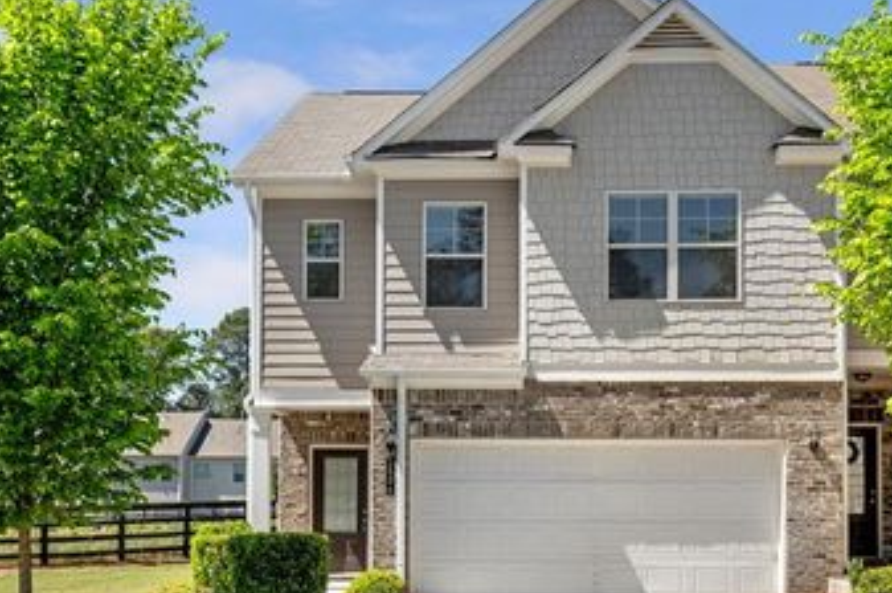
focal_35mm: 52
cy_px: 385
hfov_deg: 38.1
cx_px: 513
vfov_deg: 25.8
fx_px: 1287
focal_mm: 35
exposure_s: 1/1000
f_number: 8
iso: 400
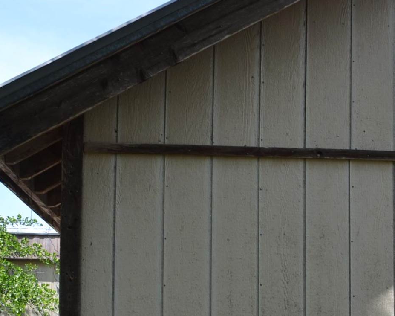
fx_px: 982
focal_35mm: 84
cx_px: 476
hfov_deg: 21.1
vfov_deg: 18.0
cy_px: 284
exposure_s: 1/160
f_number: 6.3
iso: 100
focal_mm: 18
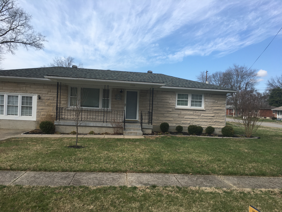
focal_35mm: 29
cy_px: 106
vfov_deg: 48.2
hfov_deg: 61.7
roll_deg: -1.9
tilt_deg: +4.9
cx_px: 141
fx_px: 236
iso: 25
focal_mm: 4.15
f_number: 2.2
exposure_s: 1/1099
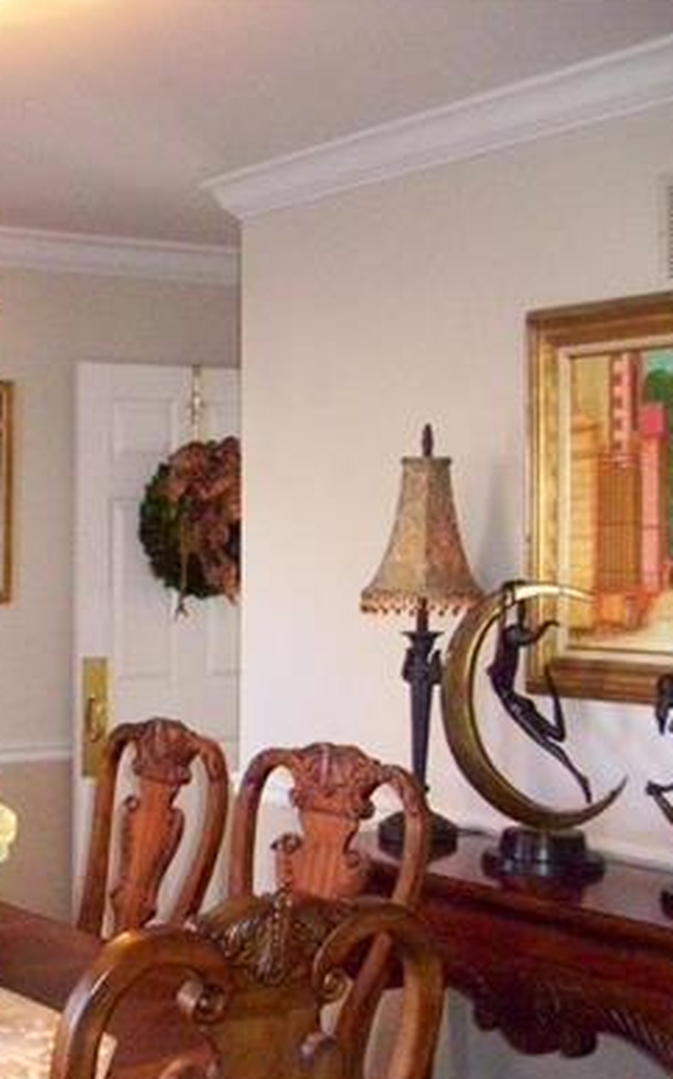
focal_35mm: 56
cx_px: -131
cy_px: 654
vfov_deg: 36.2
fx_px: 1646
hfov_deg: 21.5
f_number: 2.9
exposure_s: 1/40
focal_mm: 5.7
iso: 640
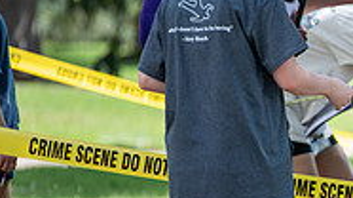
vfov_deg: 1.8
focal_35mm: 655
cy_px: 119
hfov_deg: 3.3
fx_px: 6122
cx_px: 480
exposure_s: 1/400
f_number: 3.5
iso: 125
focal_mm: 200
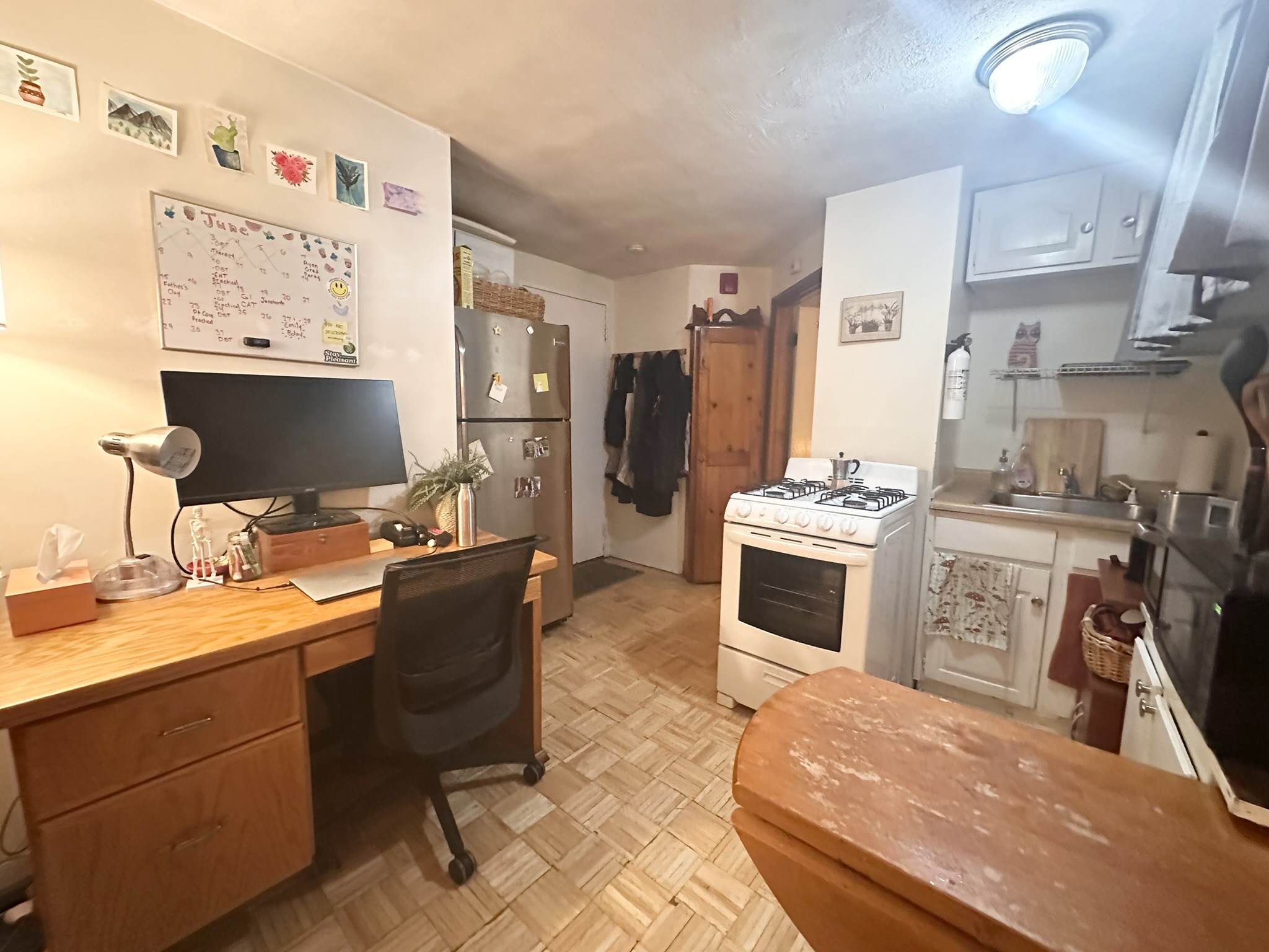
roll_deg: -1.6
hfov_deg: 102.1
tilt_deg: -5.9
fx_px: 513
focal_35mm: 14
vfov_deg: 85.7
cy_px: 476
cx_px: 634
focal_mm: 2.22
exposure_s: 1/40
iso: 1000
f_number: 2.2
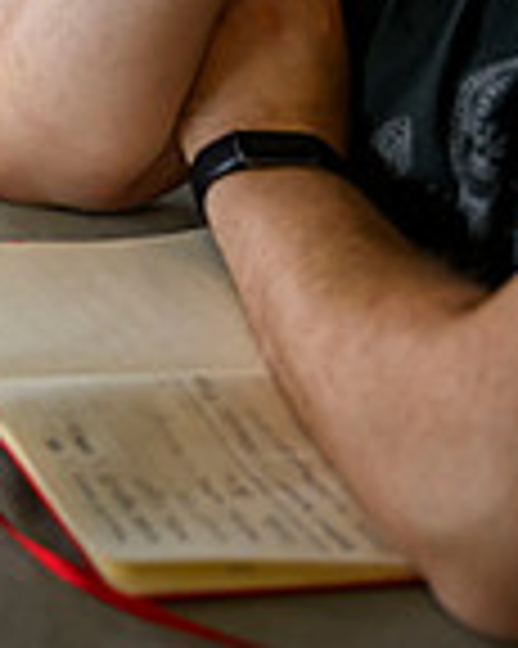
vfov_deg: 19.4
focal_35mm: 91
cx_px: -703
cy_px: -205
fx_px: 1746
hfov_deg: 13.0
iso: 2000
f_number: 3.2
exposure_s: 1/500
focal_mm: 24
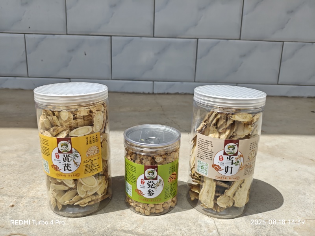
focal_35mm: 26
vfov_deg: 53.1
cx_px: 158
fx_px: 237
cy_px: 118
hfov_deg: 67.3
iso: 50
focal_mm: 4.94
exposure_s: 1/3450
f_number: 1.5
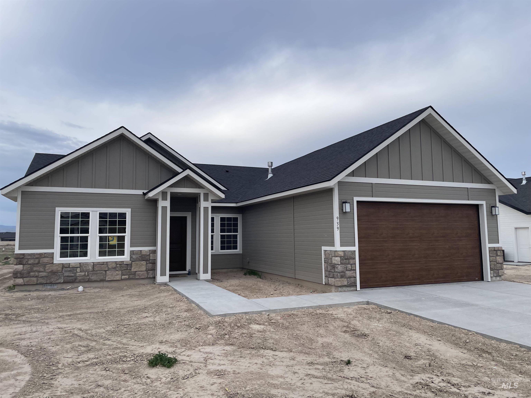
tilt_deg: +6.1
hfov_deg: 67.3
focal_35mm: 26
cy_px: 199
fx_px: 399
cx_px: 266
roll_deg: +1.4
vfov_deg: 53.1
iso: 32
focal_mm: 4.2
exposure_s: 1/1125
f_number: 1.6
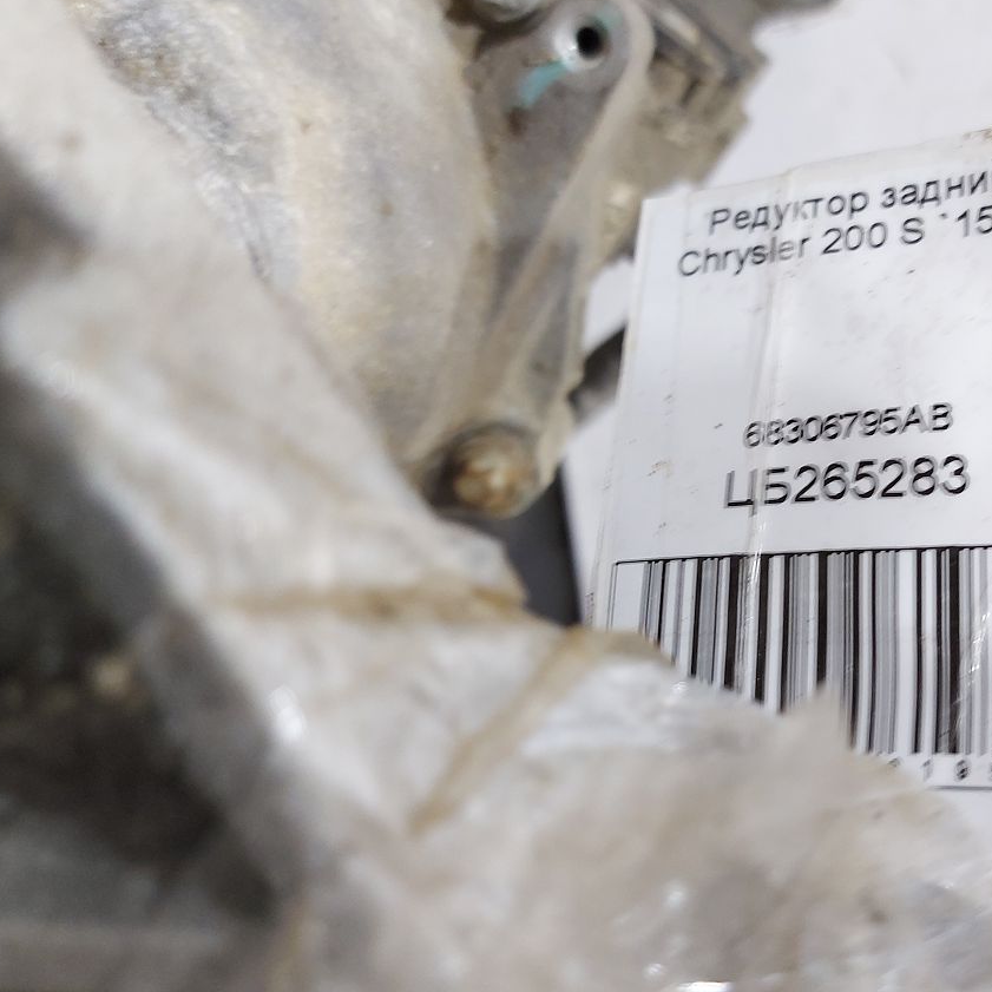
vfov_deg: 47.2
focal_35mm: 35
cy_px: 511
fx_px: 1135
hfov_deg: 45.6
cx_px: 743
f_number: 1.8
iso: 250
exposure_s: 1/50
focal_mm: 5.23
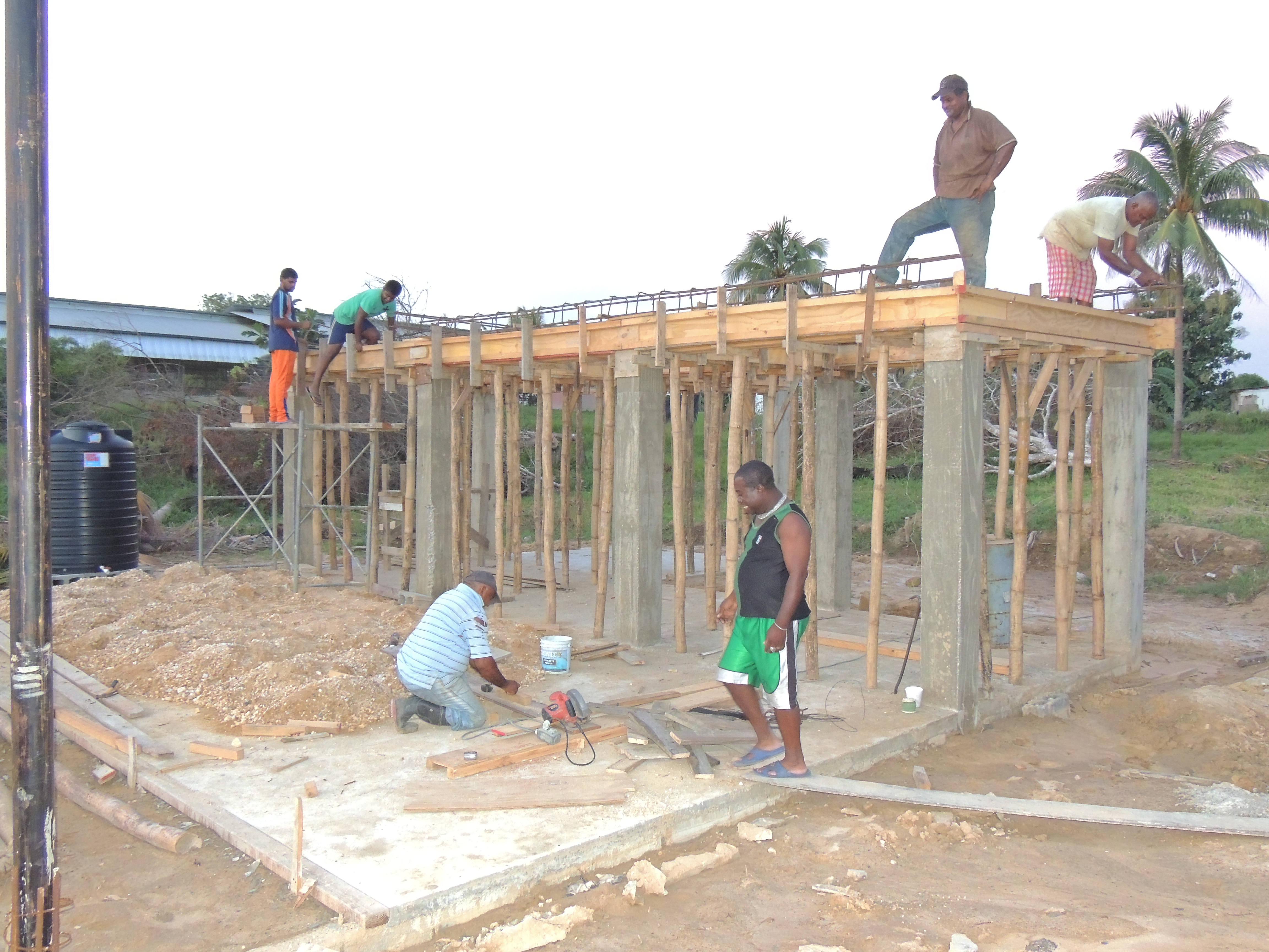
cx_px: 634
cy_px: 476
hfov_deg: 60.0
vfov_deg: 46.8
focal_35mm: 30
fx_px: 1100
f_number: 3.1
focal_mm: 5.3
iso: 800
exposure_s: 1/30
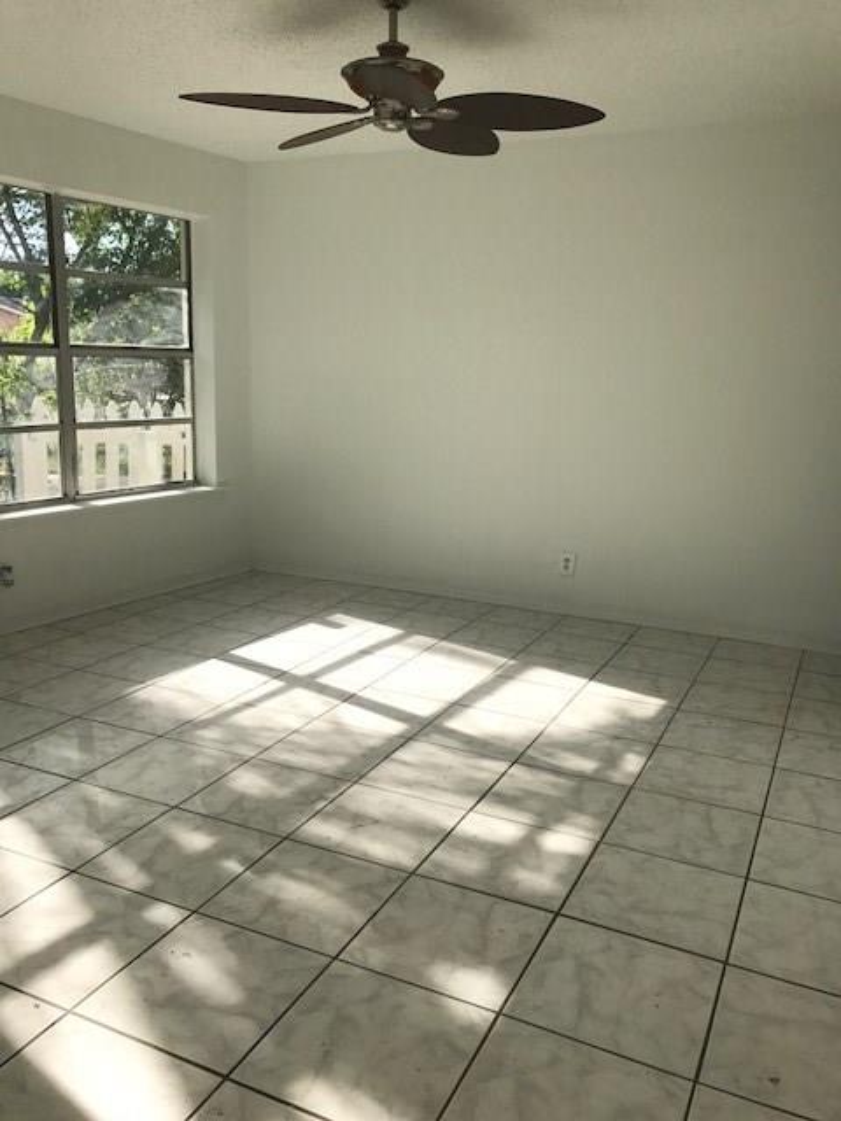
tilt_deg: -10.9
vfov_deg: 63.4
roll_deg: -2.2
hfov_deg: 49.7
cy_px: 560
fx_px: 907
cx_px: 420
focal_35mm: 28
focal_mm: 3.99
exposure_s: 1/760
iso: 20
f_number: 1.8
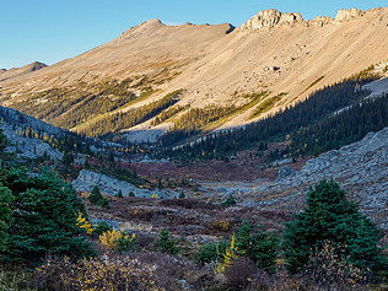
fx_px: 740
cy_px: 141
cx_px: 166
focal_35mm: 66
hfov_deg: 29.4
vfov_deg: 22.3
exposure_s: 1/60
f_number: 8
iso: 200
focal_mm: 18
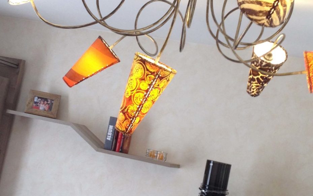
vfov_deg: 16.3
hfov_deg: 25.8
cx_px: 145
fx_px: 683
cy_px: 68
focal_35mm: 80
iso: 50
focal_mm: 4.28
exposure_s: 1/30
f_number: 2.4
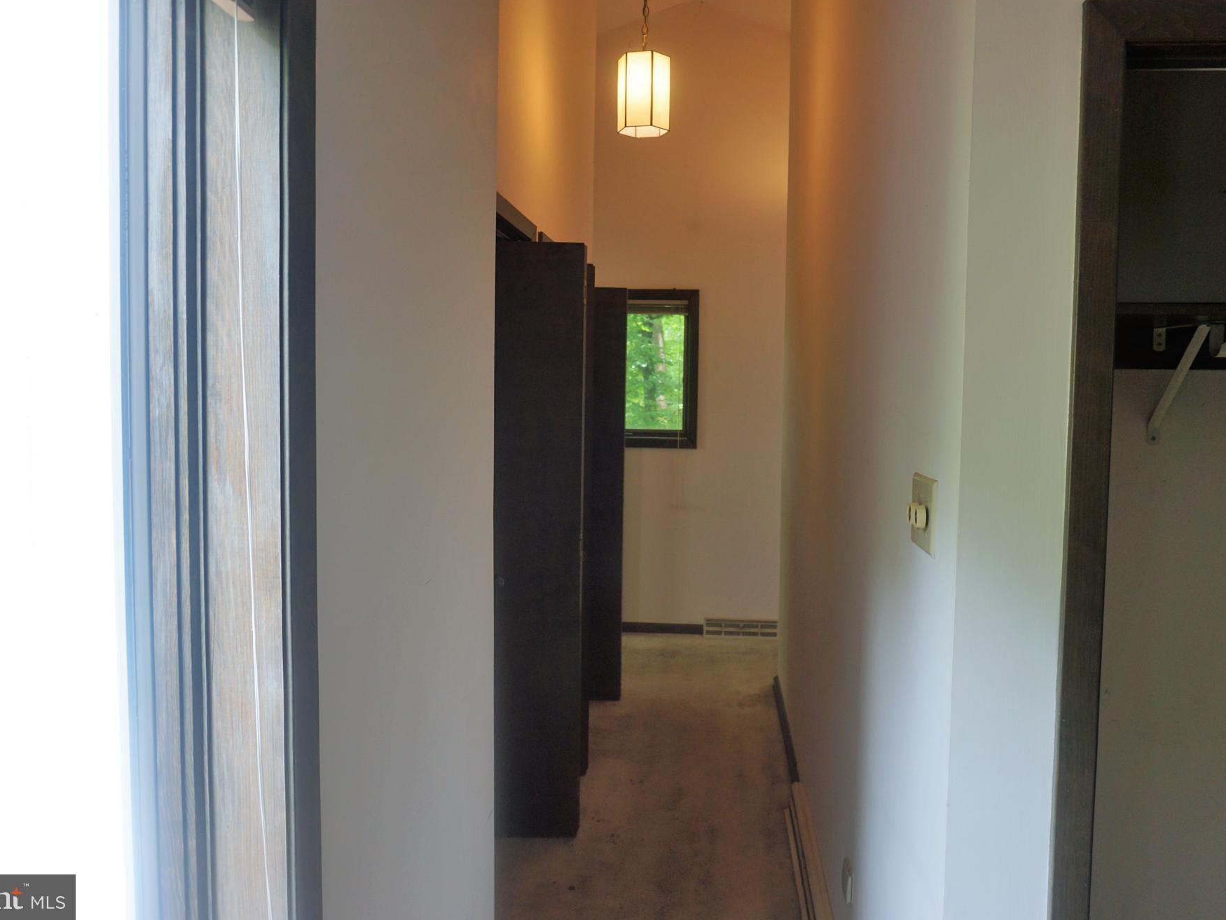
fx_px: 956
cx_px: 638
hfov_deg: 65.3
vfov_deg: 51.4
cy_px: 447
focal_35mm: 27
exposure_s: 1/60
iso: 200
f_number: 4
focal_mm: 16
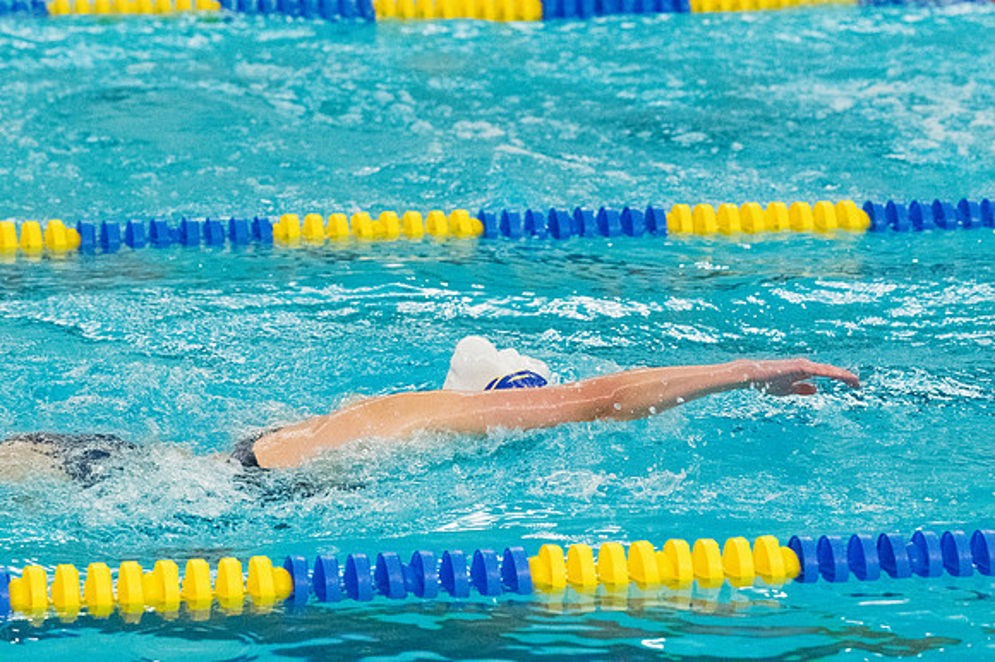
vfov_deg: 7.0
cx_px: 498
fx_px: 5386
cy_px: 331
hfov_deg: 10.6
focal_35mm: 195
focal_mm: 130
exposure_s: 1/1250
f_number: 4.5
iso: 8000
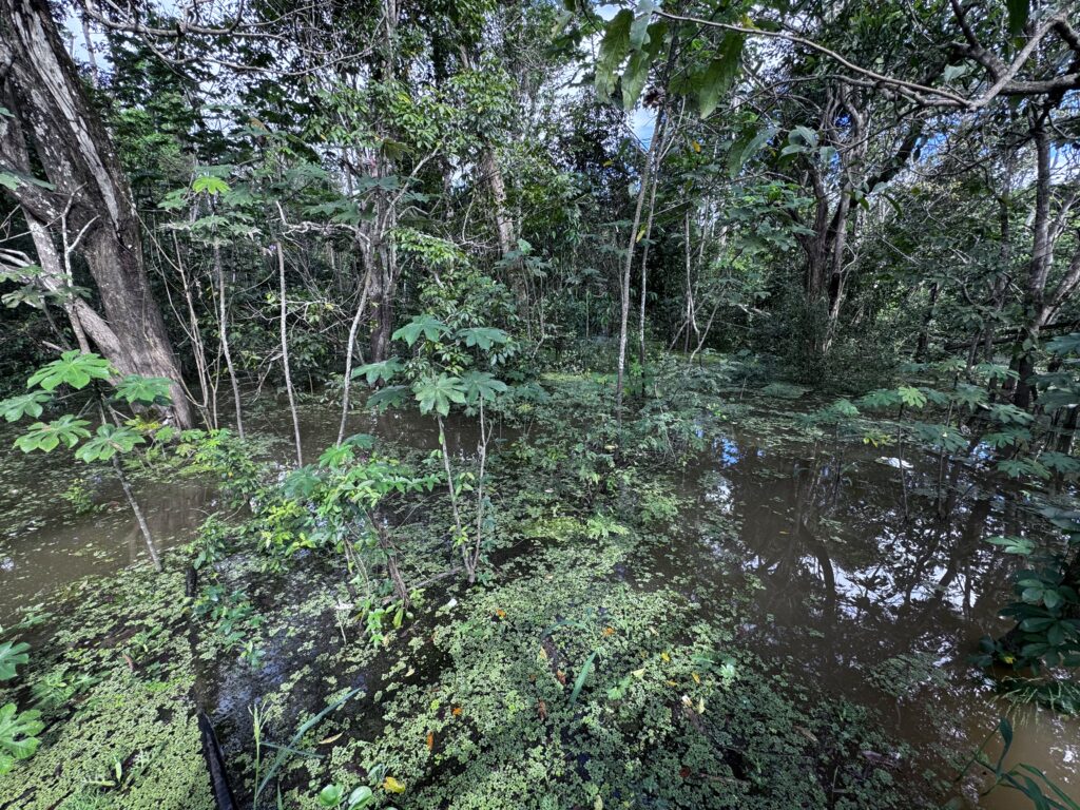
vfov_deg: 85.7
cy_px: 405
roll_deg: -1.3
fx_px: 437
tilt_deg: -12.7
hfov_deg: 102.1
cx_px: 540
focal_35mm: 14
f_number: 2.2
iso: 40
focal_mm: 2.22
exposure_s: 1/163
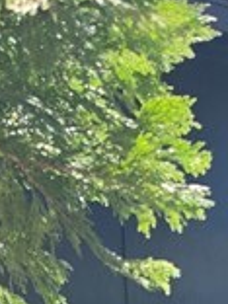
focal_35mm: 151
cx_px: 386
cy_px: 807
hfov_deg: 9.4
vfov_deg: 10.6
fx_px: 1326
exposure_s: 1/2782
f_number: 1.4
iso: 64
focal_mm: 6.5
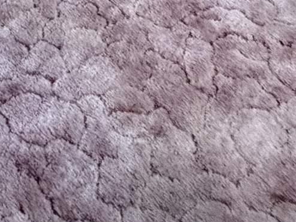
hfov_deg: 21.2
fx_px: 744
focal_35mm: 87
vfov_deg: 12.4
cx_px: -38
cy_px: -345
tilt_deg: -12.8
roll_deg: +1.3
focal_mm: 2.22
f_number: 2.2
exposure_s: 1/63
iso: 320
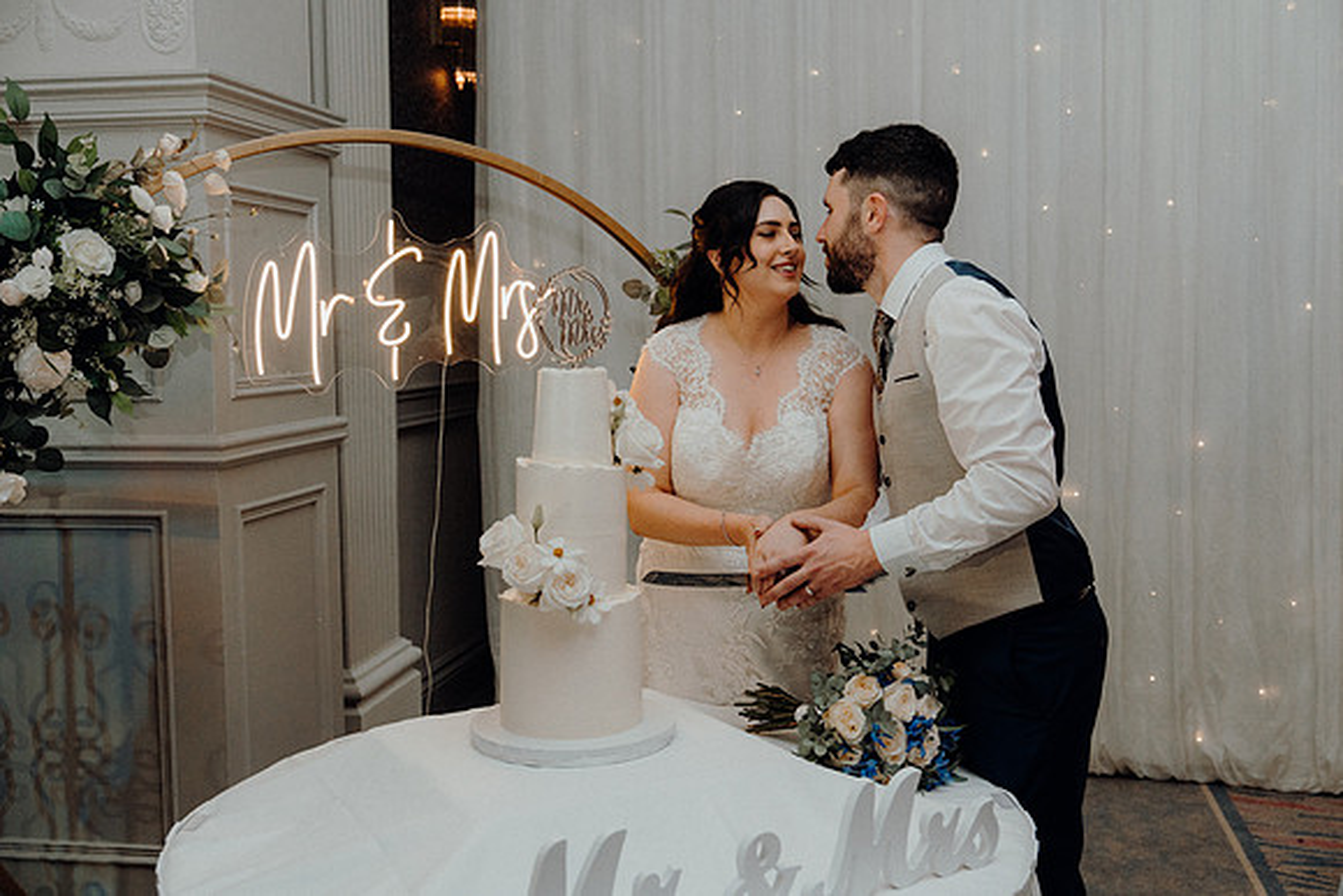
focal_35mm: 37
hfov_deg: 51.9
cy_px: 448
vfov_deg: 36.0
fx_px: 1381
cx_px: 672
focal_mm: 37
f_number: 3.5
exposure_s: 1/200
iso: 2500
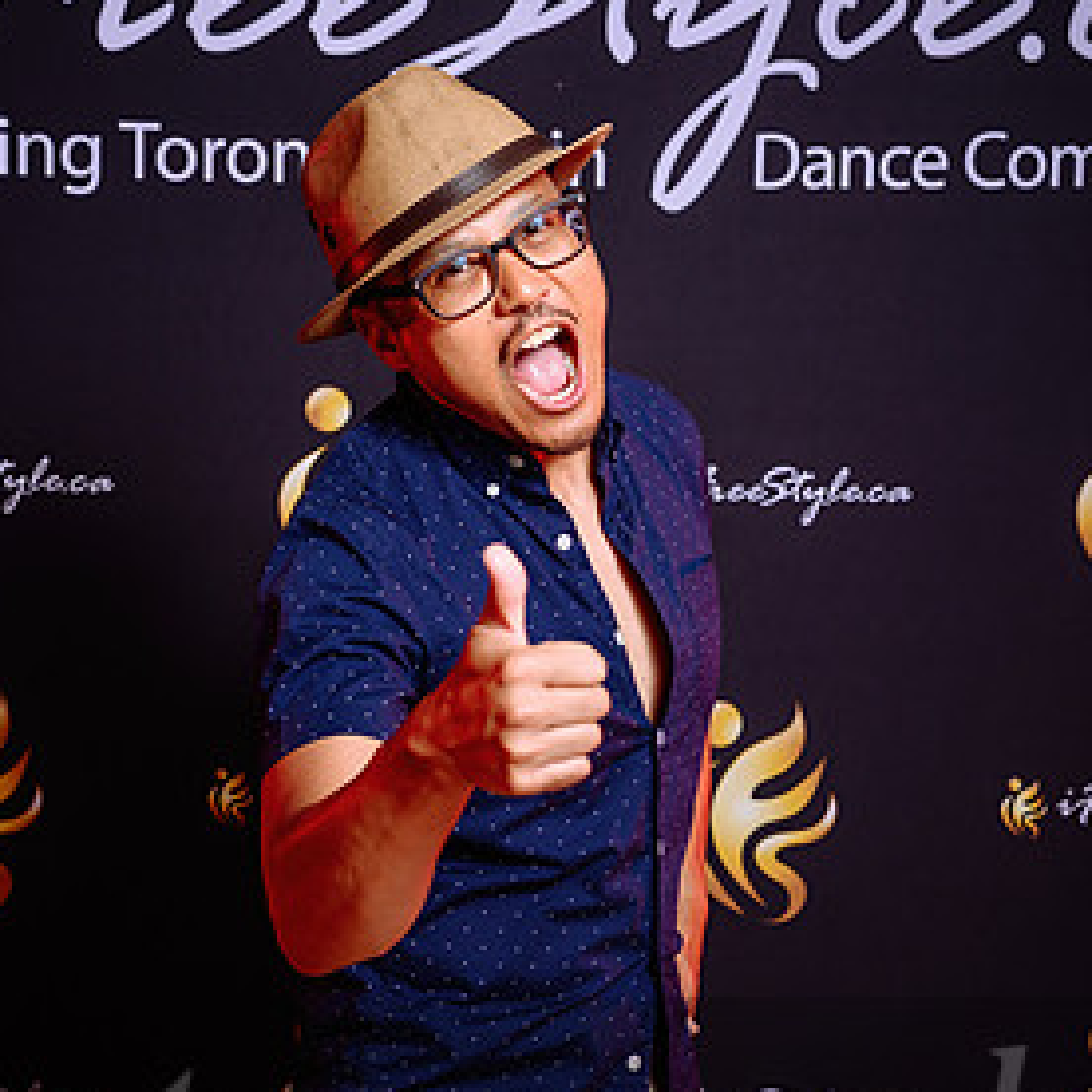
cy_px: 588
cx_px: 395
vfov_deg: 19.9
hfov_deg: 19.9
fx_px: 3105
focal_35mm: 87
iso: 100
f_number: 3.5
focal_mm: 48
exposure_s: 1/160
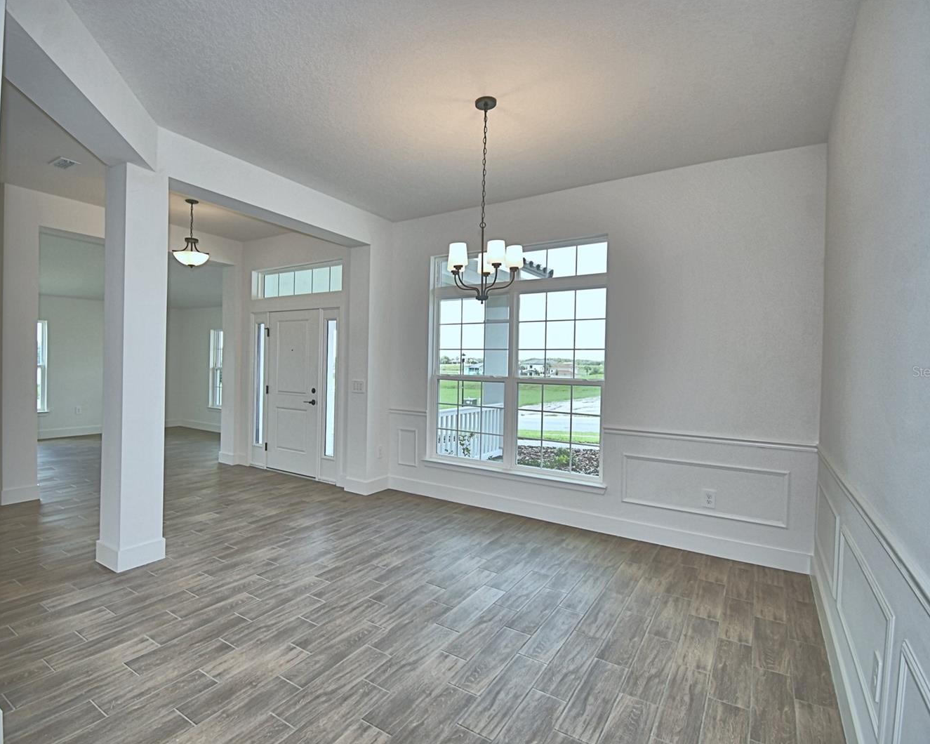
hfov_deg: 89.3
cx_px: 413
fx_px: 468
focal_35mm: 17
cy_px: 371
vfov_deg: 77.0
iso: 100
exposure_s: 1/60
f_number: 4.5
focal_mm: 10
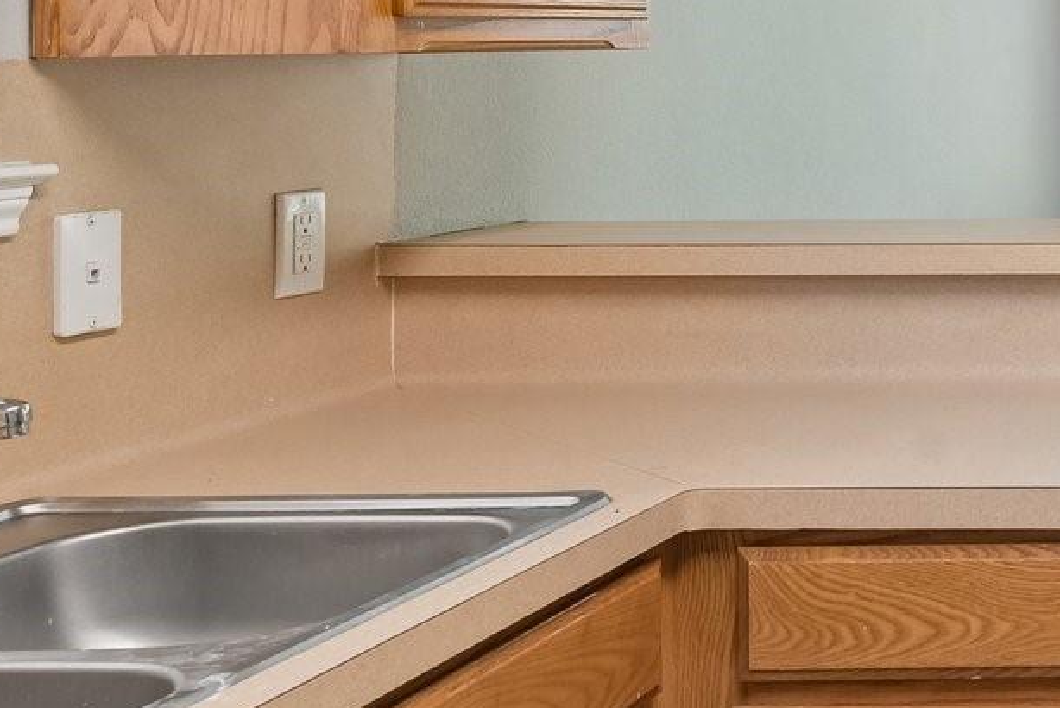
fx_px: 1817
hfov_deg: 24.8
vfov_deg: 21.5
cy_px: 42
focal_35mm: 62
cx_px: 1604
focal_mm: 18.5
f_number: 8
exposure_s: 1/20
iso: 400
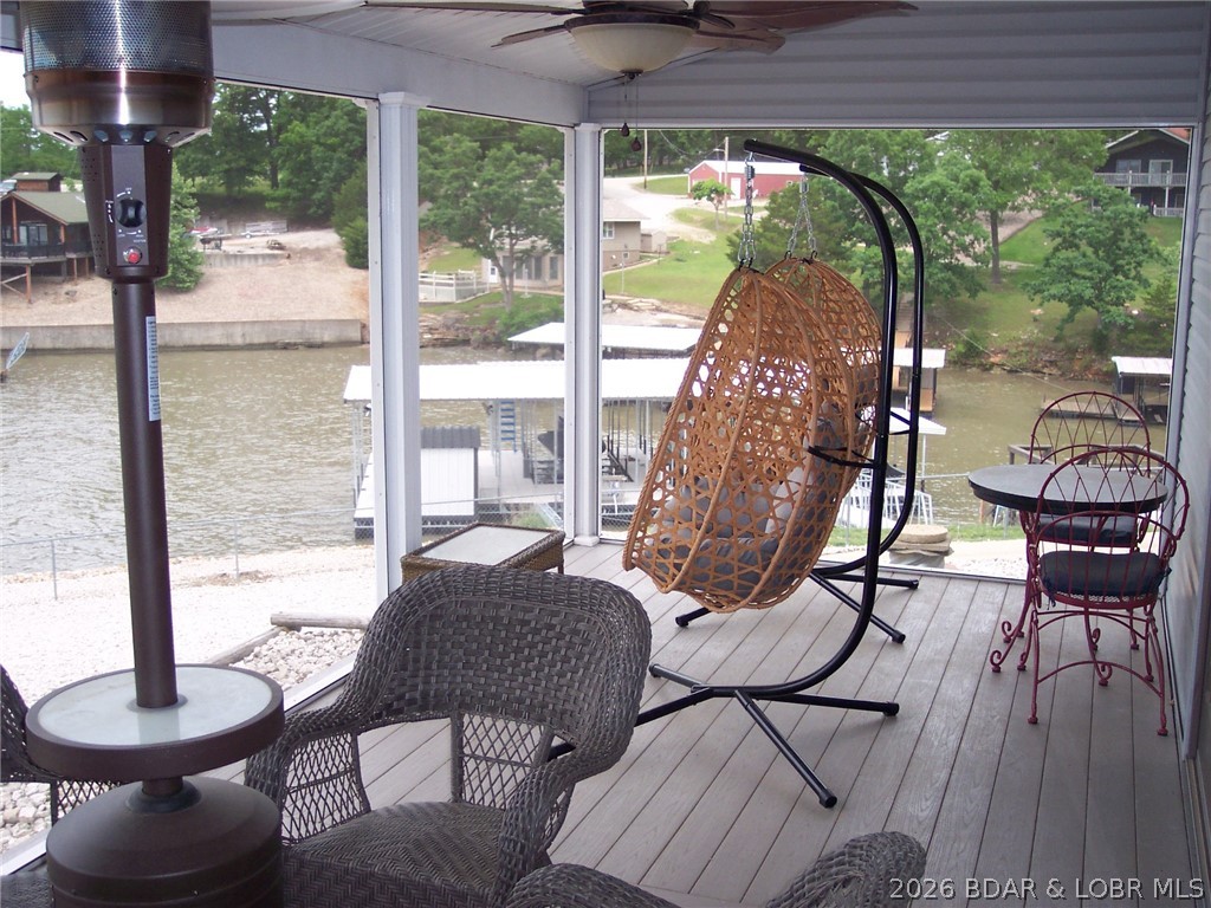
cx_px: 606
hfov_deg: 49.0
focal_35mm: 38
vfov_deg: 37.7
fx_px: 1329
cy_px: 454
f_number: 2.8
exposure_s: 1/350
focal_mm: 8
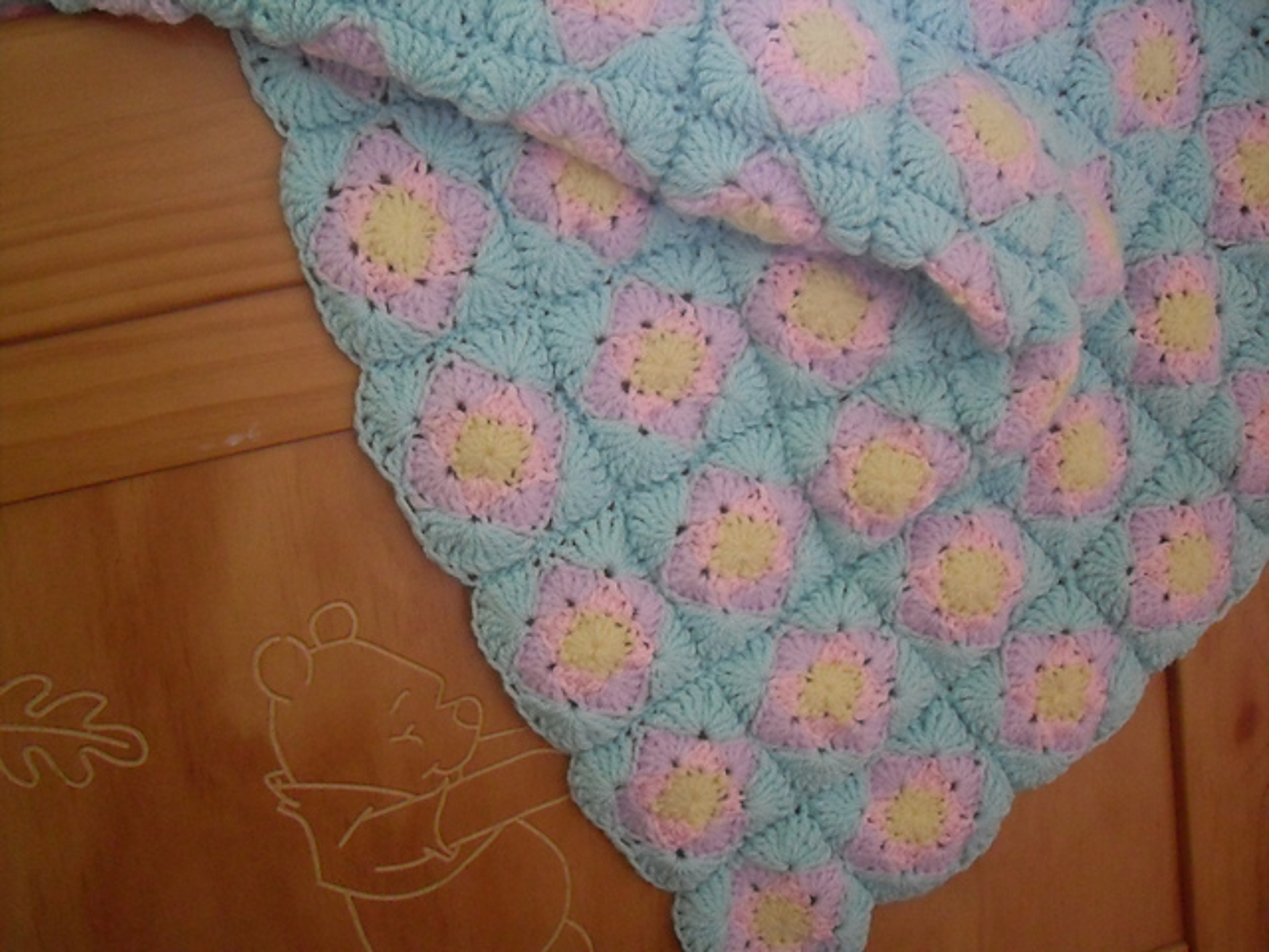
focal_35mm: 37
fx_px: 1356
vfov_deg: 38.7
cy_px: 476
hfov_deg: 50.1
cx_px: 634
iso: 320
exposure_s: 1/45
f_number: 2.8
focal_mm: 6.3
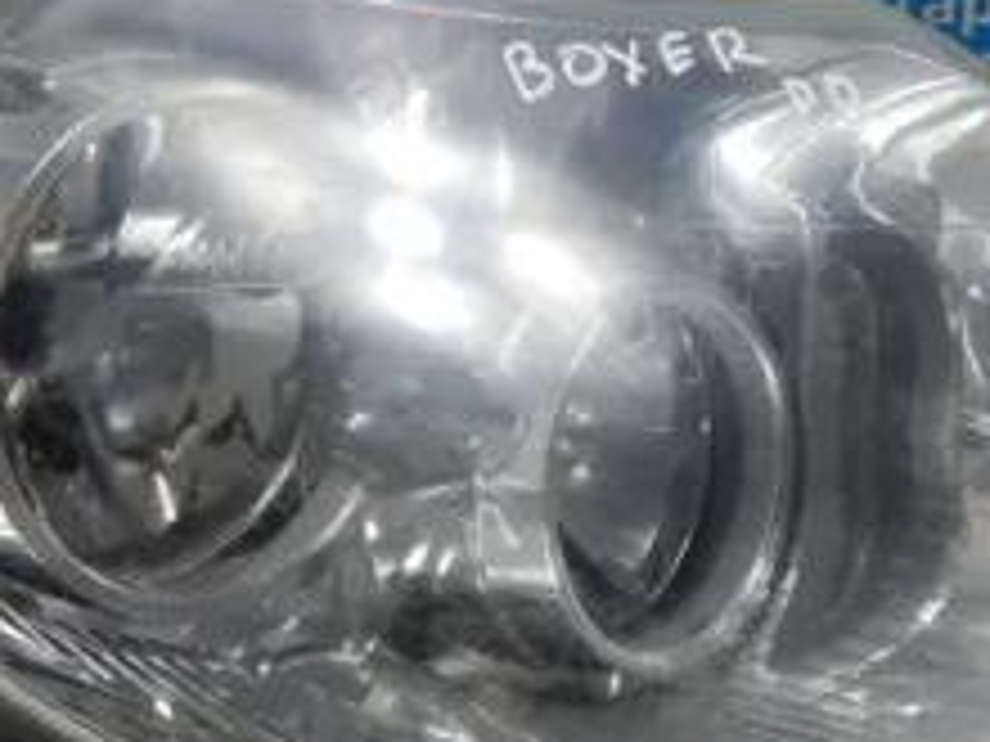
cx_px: 536
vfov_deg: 21.7
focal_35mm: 67
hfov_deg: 29.0
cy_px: 162
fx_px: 1916
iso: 125
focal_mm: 4
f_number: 3
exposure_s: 1/80
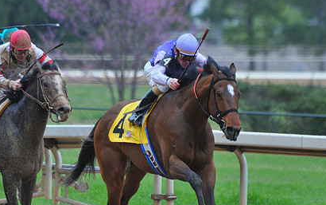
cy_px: 110
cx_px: 159
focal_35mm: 863
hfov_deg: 2.4
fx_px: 7674
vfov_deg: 1.5
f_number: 5.6
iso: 720
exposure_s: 1/1000
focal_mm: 400
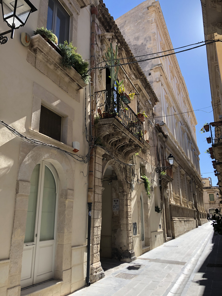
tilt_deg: +17.9
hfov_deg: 49.7
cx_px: 111
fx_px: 239
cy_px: 148
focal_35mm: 28
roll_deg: +0.6
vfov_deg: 63.4
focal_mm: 4
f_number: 1.8
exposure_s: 1/725
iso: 20
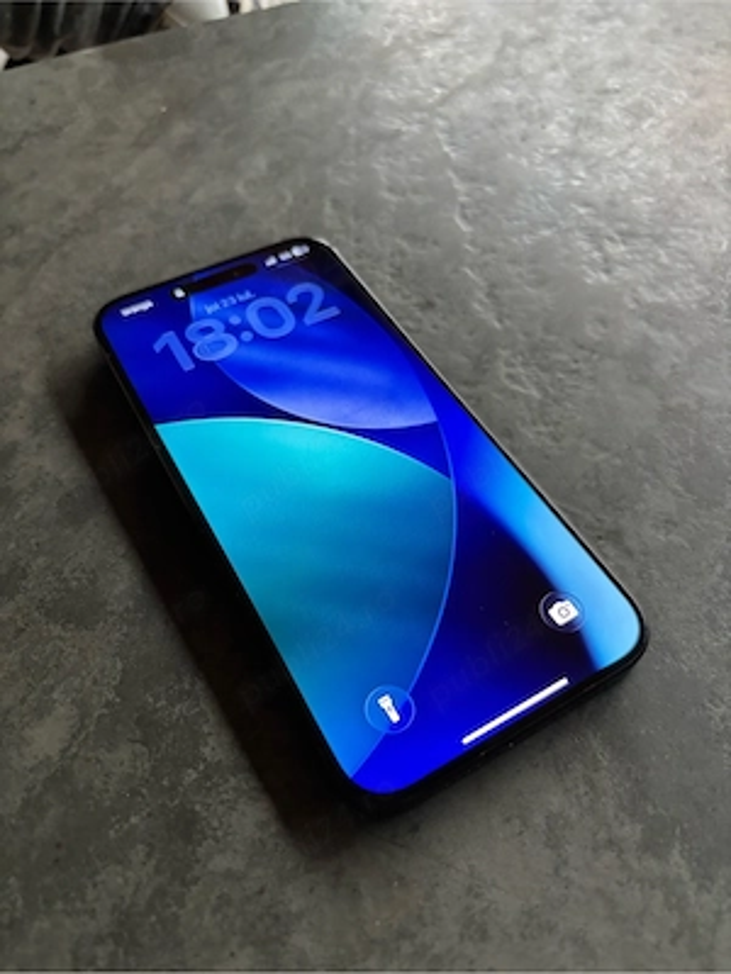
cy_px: 487
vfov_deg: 67.3
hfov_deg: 53.1
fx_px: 732
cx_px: 366
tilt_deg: -54.0
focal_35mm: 26
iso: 160
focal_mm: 5.96
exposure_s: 1/60
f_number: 1.6
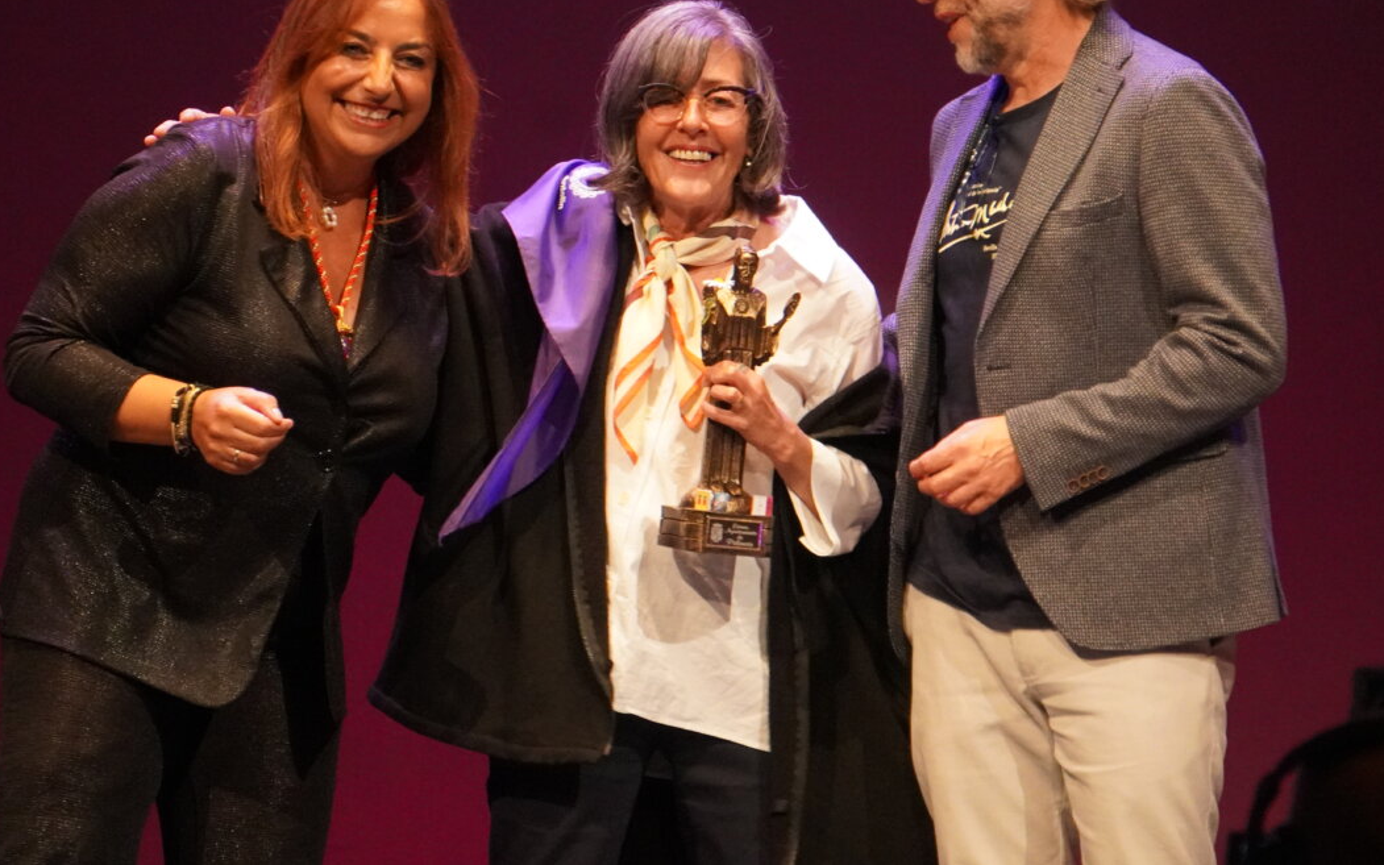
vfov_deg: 3.4
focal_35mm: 391
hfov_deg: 5.4
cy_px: 305
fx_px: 14749
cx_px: 618
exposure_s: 1/160
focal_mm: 210
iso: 6400
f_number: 6.3
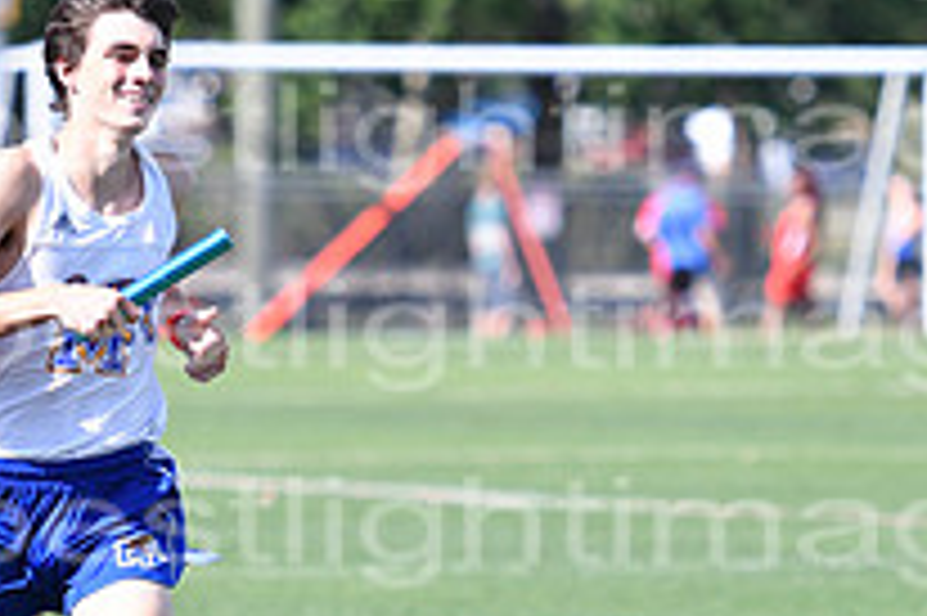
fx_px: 17969
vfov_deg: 2.0
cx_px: 544
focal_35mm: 698
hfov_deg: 3.0
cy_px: 434
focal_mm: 165
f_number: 4
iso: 200
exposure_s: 1/1600
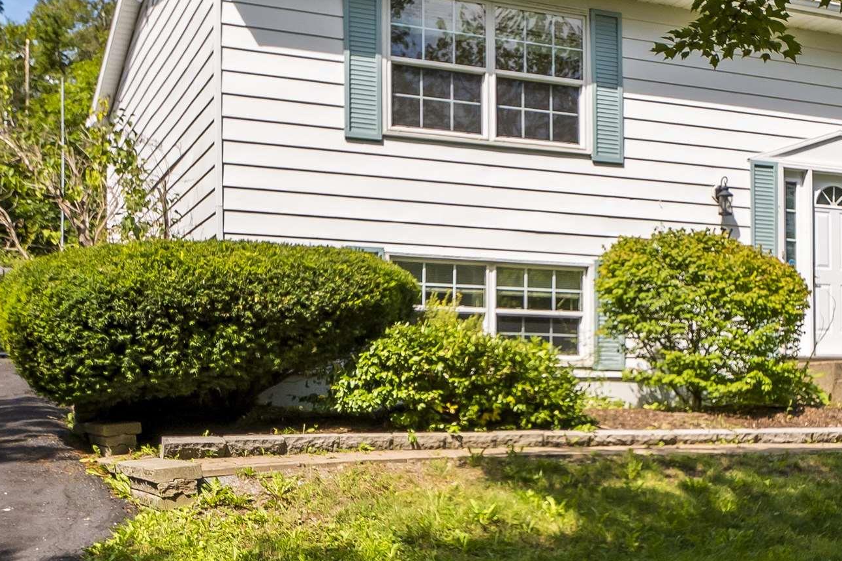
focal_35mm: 50
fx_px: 1169
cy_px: 385
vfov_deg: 26.8
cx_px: 518
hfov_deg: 39.4
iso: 400
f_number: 6.3
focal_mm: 14
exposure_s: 1/640
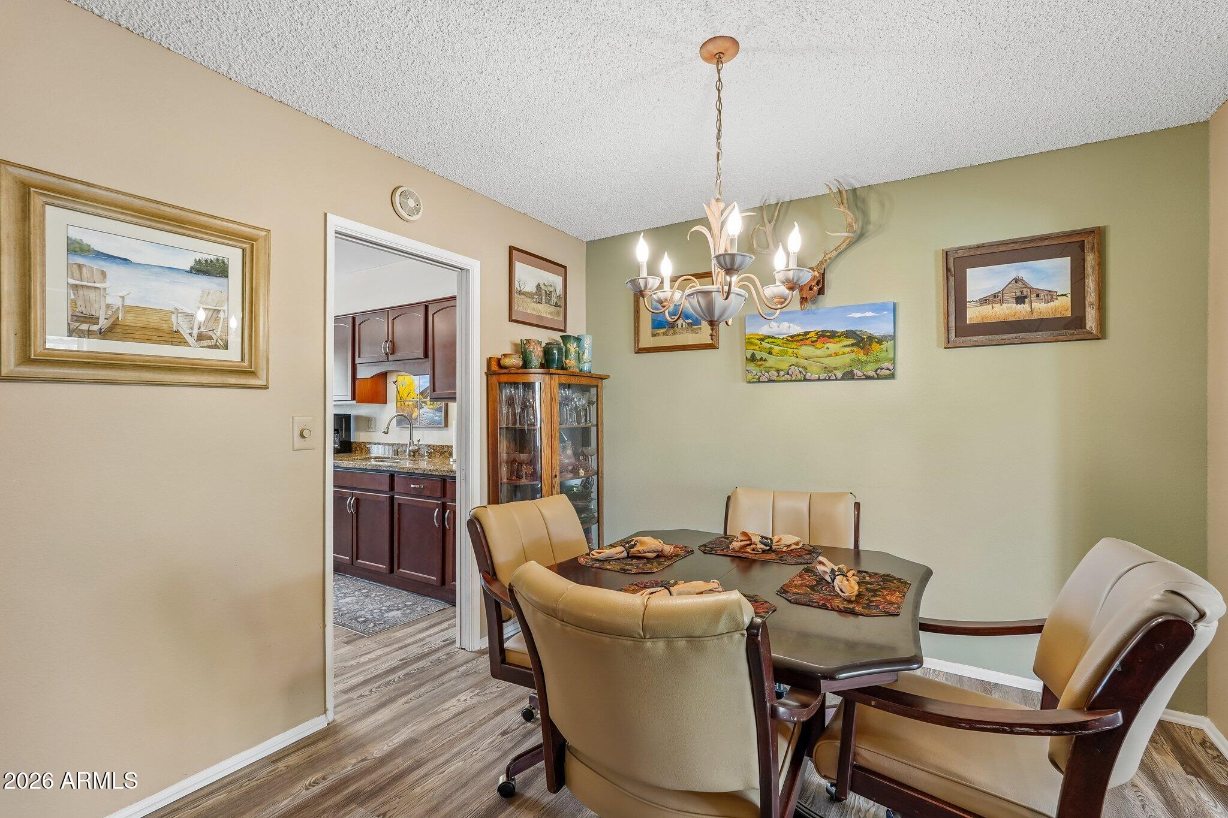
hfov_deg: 95.0
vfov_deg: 72.0
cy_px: 409
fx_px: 563
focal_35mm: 16
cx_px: 614
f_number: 8
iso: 400
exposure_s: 1/20
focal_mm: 16.5
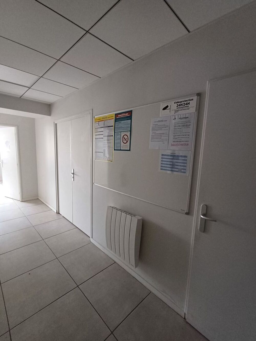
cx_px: 128
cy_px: 170
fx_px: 158
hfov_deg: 78.1
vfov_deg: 94.5
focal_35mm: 16
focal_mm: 1.64
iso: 160
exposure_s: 1/25
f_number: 2.2
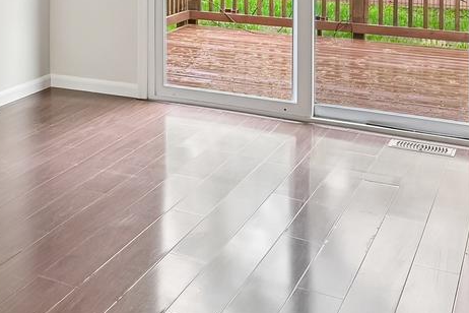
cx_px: -48
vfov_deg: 19.9
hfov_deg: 29.2
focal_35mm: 62
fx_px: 808
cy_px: -109
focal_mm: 14
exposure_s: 1/6
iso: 400
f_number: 8
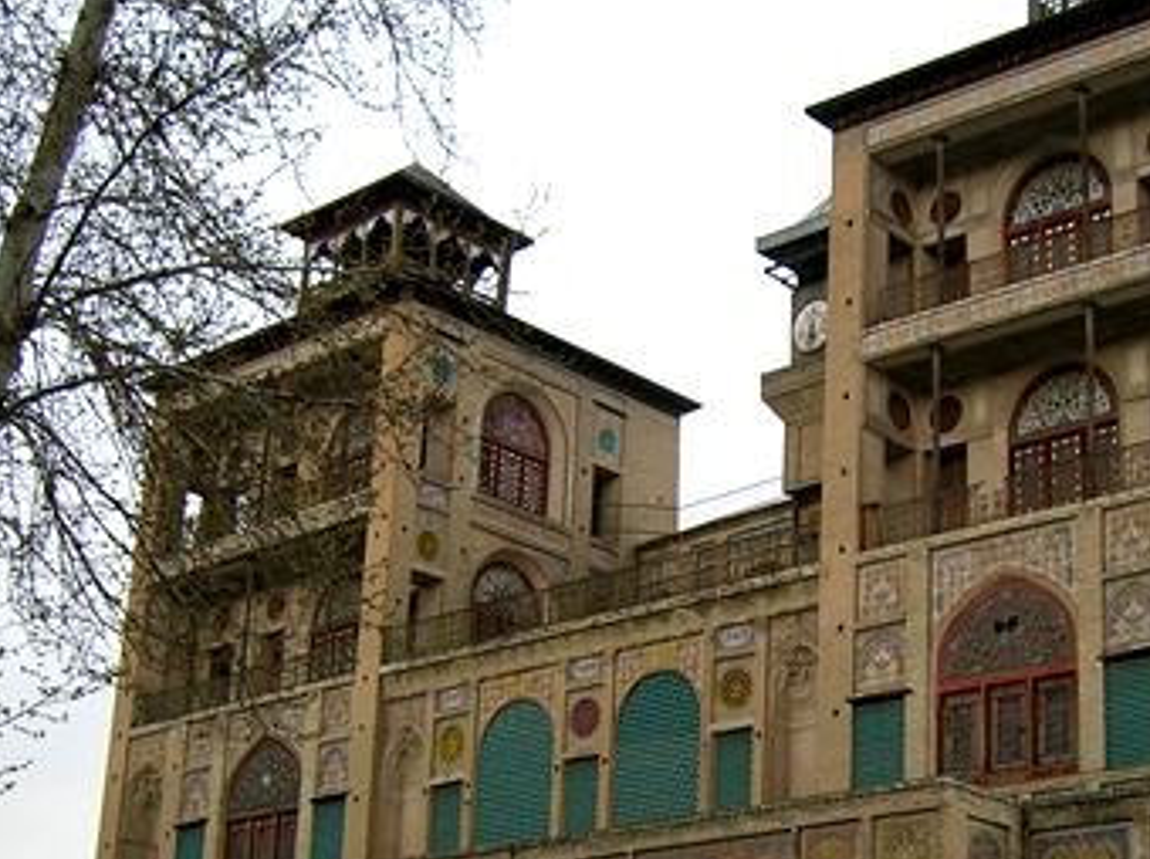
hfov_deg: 30.1
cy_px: 641
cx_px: 781
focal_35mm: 64
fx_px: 2123
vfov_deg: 22.7
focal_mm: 5.7
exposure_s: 1/22
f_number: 2.9
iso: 50
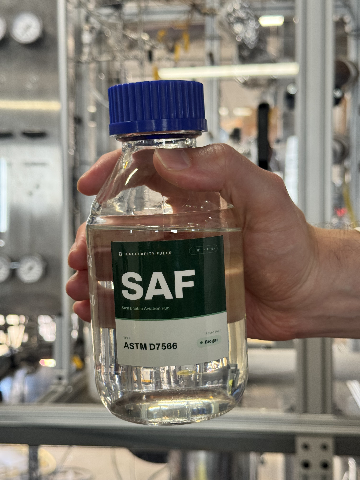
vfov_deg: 39.7
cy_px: 240
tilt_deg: -2.1
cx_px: 180
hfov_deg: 30.3
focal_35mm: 48
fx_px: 666
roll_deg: +0.4
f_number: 1.78
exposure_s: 1/60
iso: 100
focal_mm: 6.76
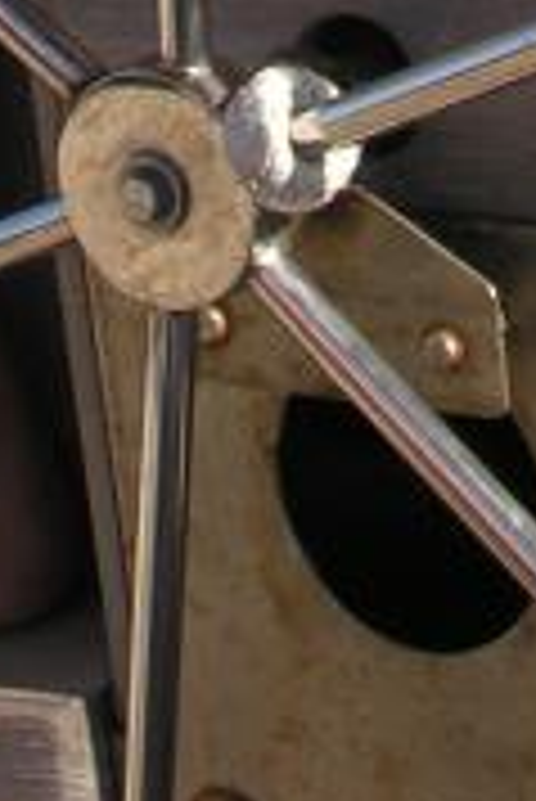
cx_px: 446
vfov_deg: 4.7
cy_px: -1480
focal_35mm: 424
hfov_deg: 3.2
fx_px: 9450
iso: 50
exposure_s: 1/155
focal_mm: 18
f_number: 5.9
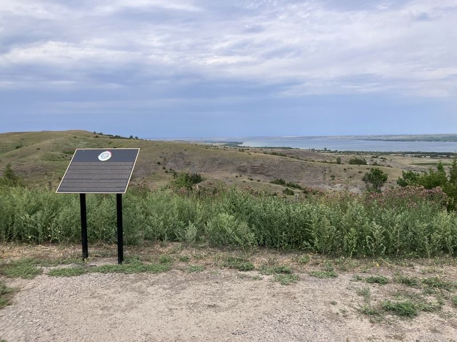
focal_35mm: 28
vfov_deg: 49.7
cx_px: 228
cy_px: 171
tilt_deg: -4.2
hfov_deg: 63.4
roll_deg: +0.4
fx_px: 370
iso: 32
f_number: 1.8
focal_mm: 3.99
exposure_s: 1/2703
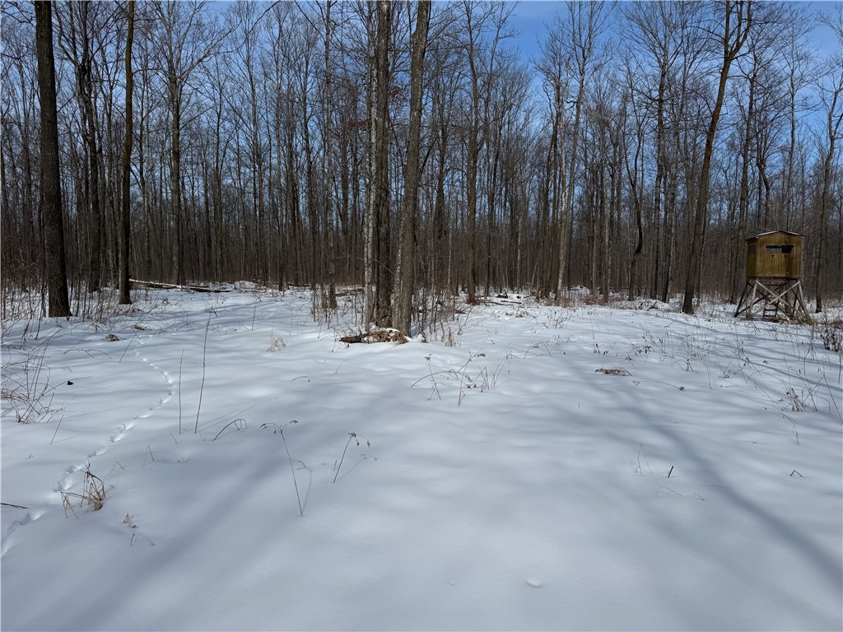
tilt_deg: -3.8
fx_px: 584
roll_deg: -0.1
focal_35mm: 24
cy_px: 316
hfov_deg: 71.6
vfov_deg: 56.8
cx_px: 422
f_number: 1.78
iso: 80
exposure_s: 1/10417
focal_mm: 6.76
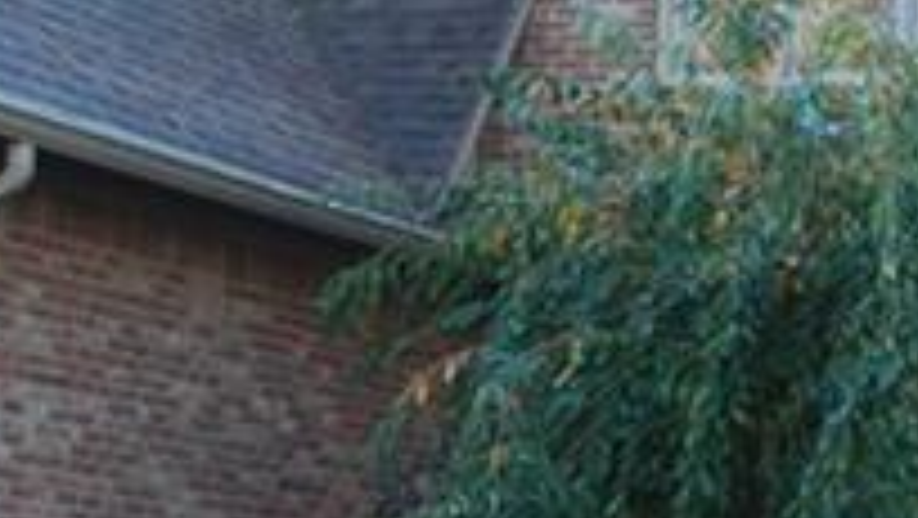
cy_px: 595
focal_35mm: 189
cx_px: 1012
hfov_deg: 11.2
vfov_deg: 6.4
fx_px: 4603
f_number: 5
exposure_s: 1/100
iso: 200
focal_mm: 24
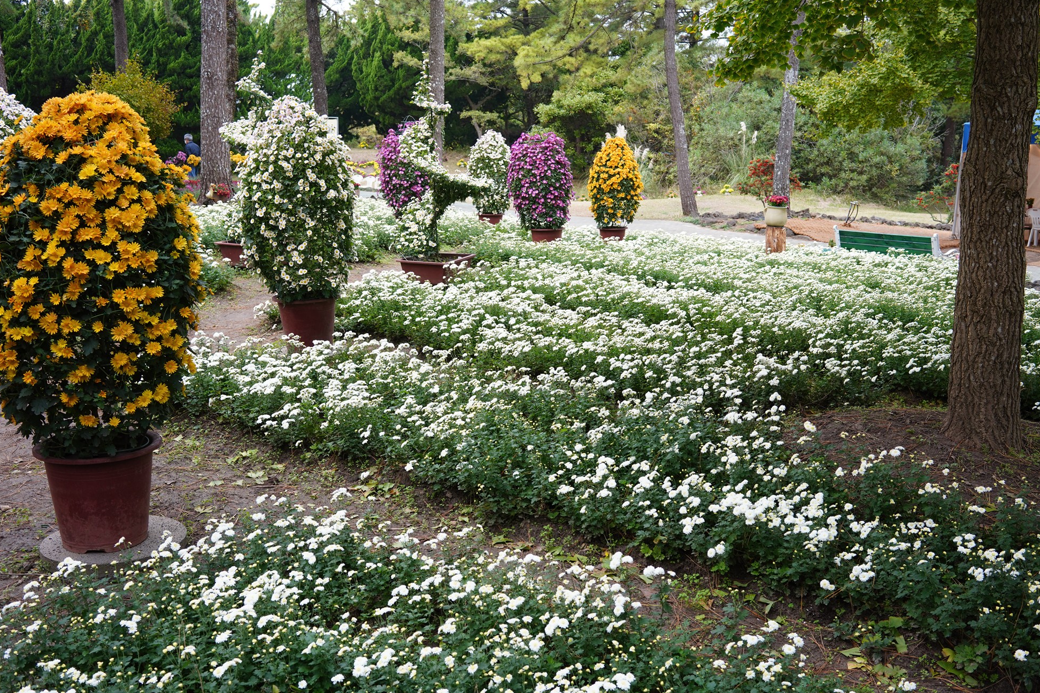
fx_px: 1040
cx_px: 512
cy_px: 351
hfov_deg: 53.1
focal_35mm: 36
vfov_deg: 36.9
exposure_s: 1/100
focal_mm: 35
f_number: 6.3
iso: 400
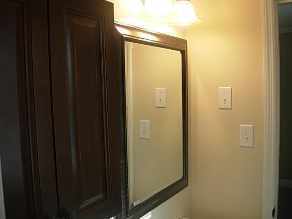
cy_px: 110
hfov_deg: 51.4
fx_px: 304
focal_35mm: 36
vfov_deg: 39.7
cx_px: 146
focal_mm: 7.5
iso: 50
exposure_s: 1/42.7
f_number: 2.7
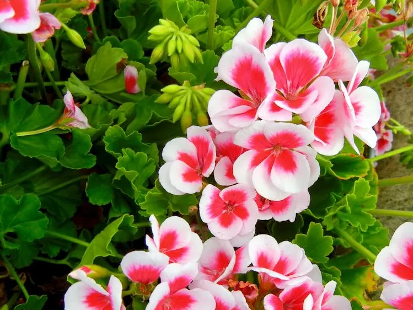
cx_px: 242
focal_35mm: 41
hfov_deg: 45.6
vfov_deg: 35.0
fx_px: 489
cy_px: 193
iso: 160
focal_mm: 5.4
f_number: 3.5
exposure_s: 1/370
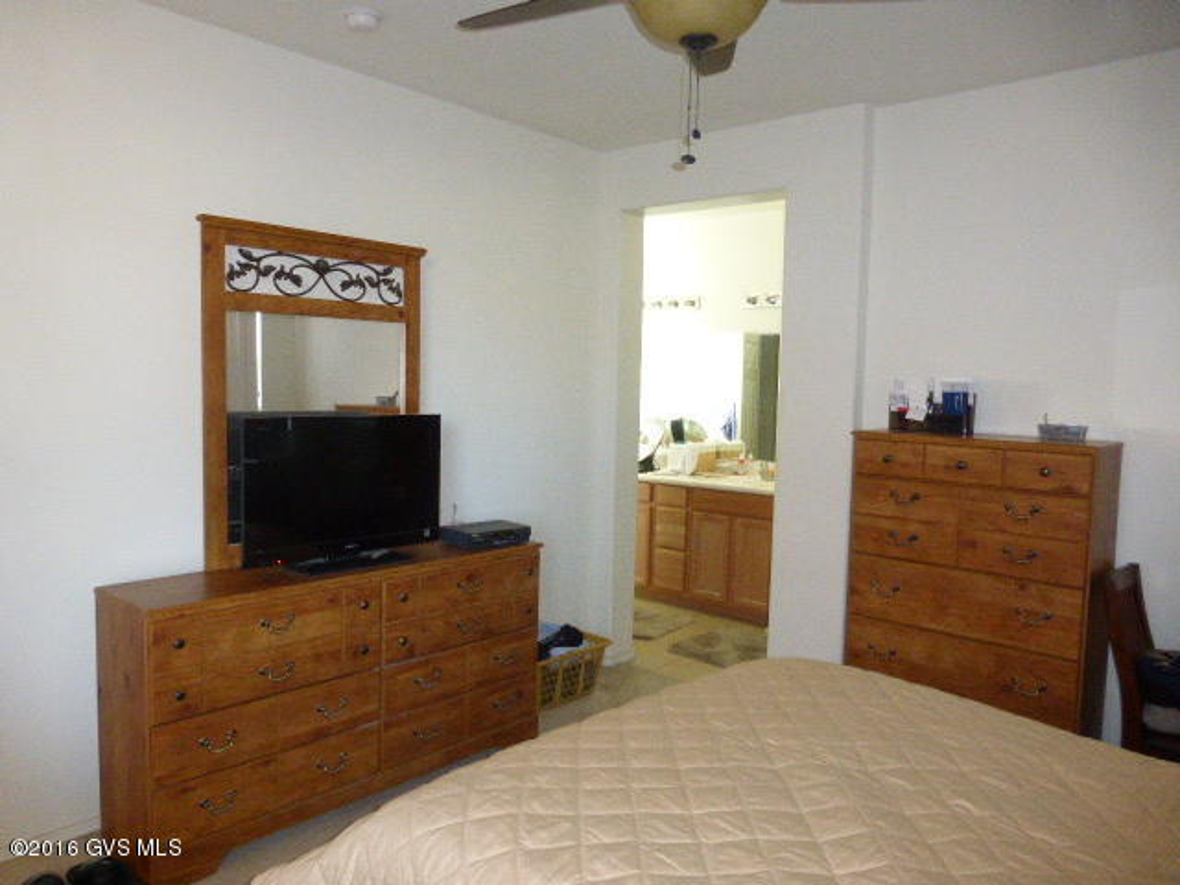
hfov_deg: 69.4
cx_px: 590
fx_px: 852
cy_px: 442
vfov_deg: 54.9
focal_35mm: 25
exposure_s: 1/60
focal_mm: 4.3
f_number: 3.3
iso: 800
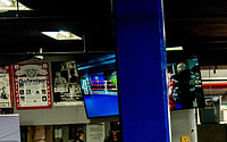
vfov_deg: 8.4
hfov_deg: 12.9
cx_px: 328
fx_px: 953
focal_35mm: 154
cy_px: 189
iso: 5000
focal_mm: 35
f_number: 2.8
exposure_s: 1/800
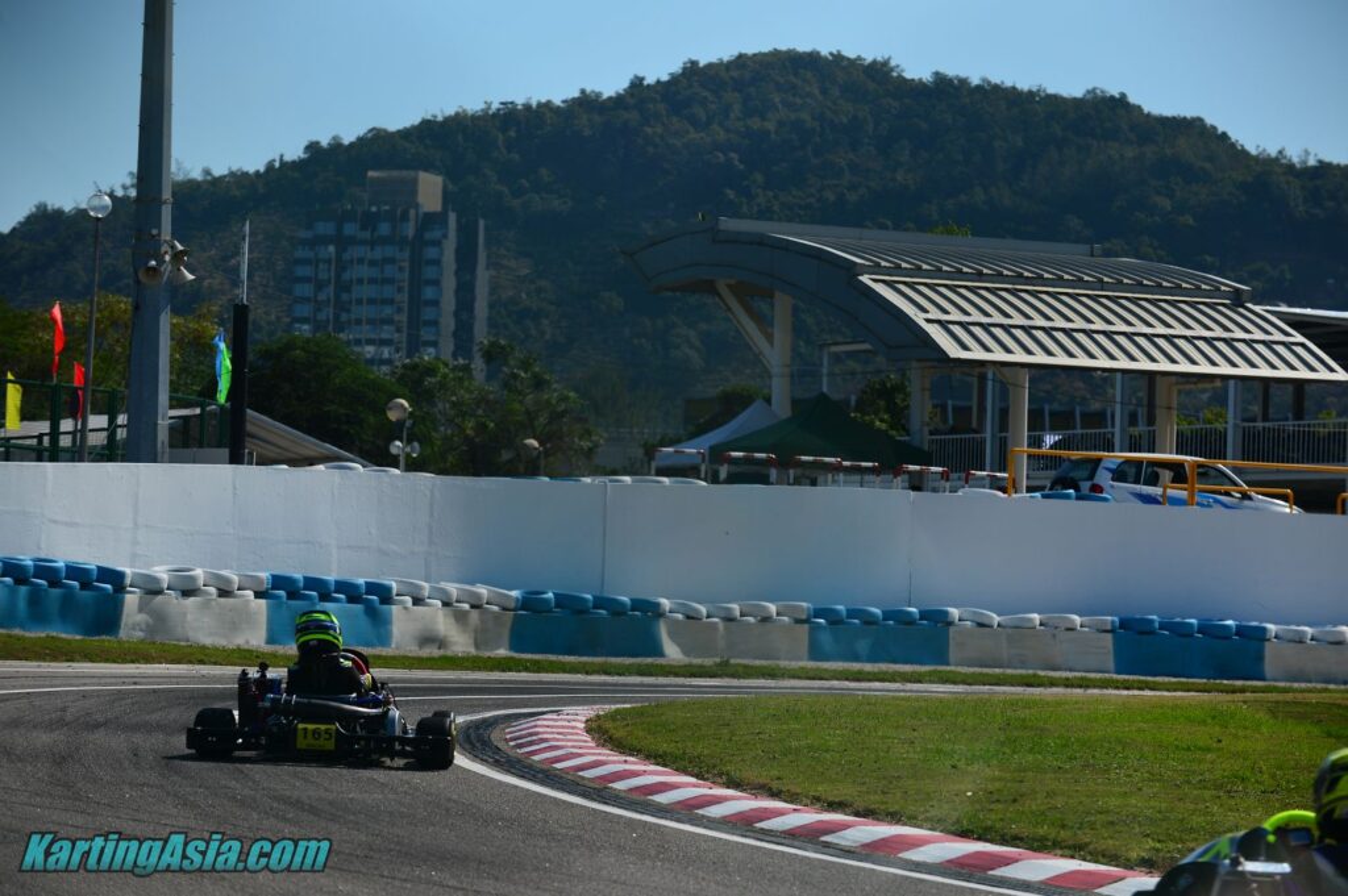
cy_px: 448
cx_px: 674
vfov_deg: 10.5
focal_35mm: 130
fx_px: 4864
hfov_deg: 15.8
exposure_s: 1/1250
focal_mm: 130
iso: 100
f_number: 4
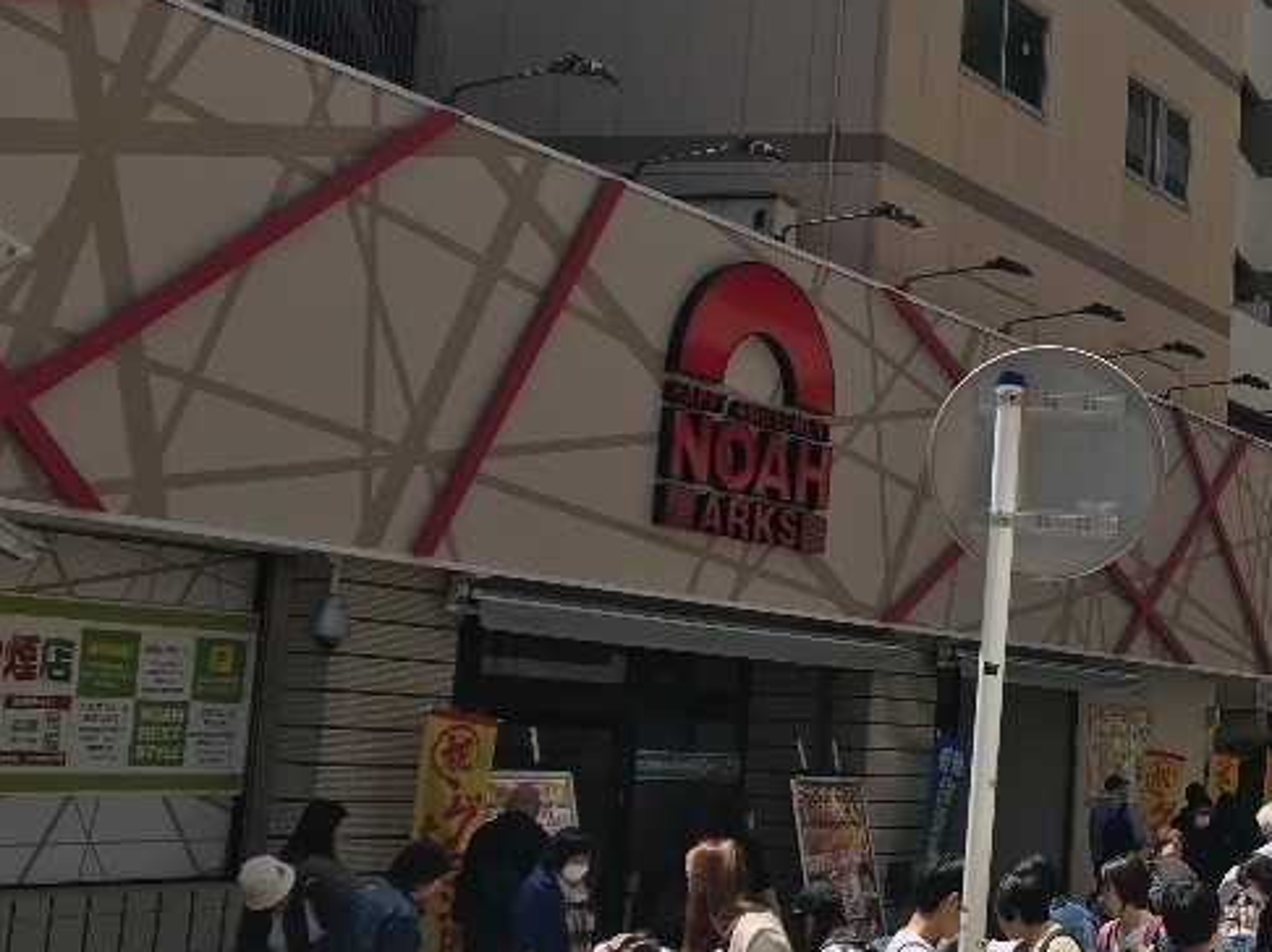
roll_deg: -2.2
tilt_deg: +7.8
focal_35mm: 59
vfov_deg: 24.8
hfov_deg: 30.3
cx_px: 1293
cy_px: 515
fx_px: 2167
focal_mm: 3.99
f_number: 1.8
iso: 20
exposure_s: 1/2519
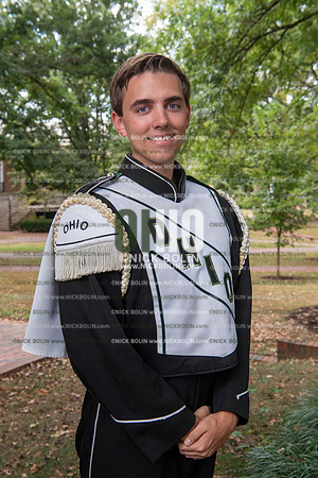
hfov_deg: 28.1
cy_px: 239
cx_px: 159
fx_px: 636
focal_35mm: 48
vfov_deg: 41.1
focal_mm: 48
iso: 500
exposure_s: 1/100
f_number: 8
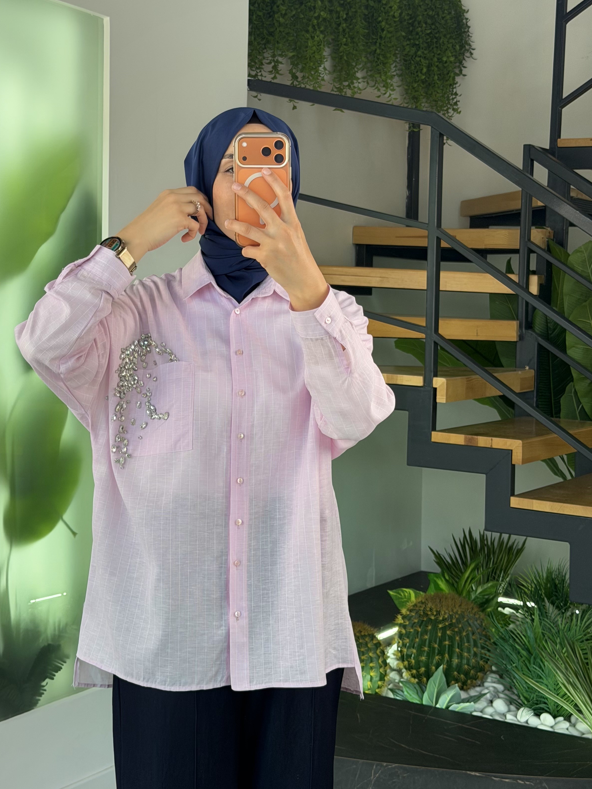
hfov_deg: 24.0
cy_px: 342
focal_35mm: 61
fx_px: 1391
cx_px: 246
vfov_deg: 31.6
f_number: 1.78
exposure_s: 1/185
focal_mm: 6.76
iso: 64
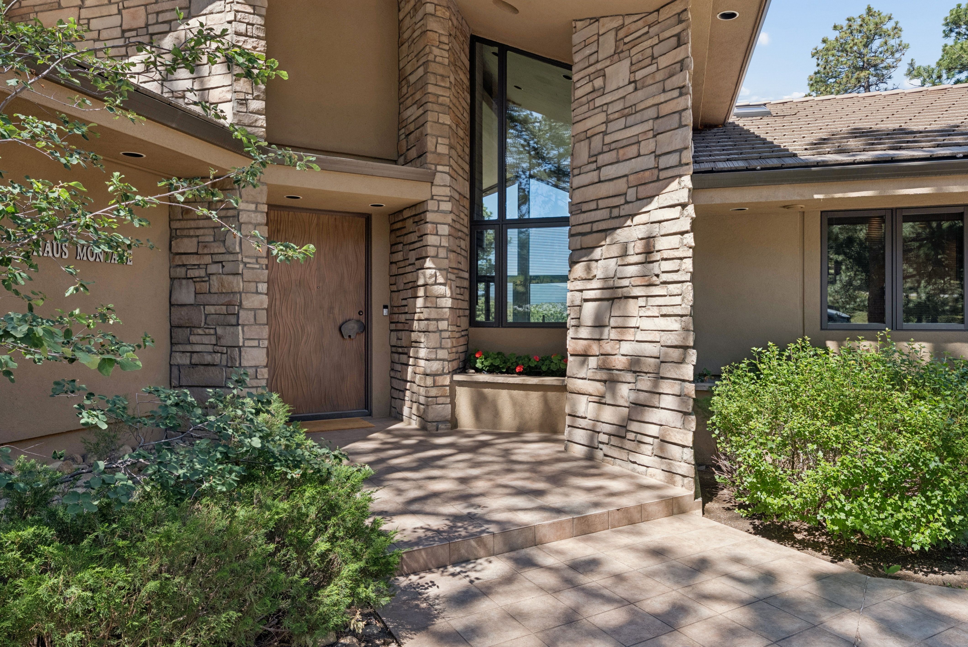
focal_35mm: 23
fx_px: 619
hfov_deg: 76.1
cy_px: 324
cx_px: 484
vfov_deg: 55.2
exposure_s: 1/125
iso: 200
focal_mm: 23
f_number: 9
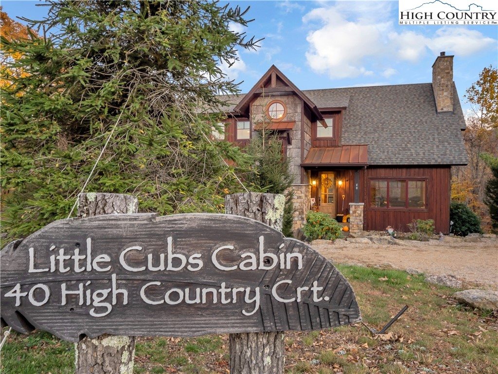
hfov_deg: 63.4
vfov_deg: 49.7
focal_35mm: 28
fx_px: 403
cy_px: 187
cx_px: 249
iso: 200
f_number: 8
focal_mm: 14
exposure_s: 1/2.5
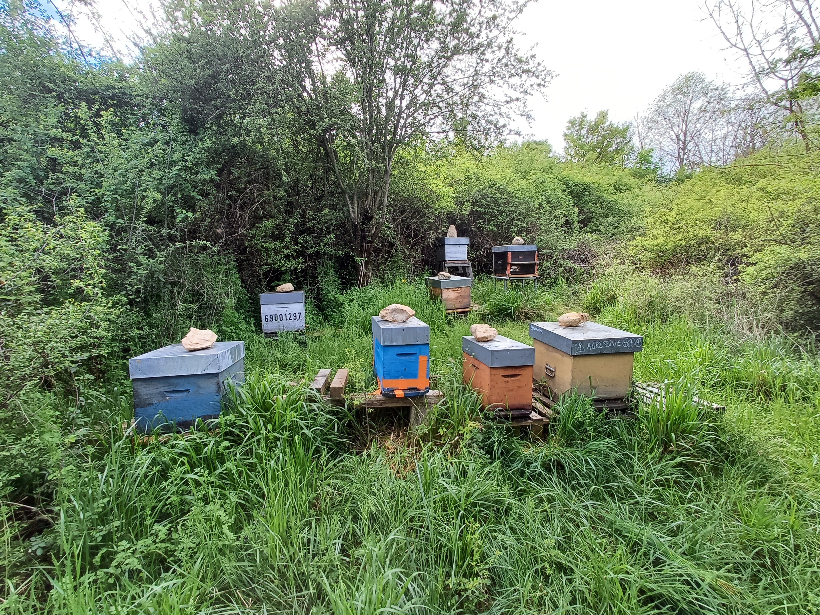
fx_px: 379
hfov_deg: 94.5
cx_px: 410
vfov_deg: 78.1
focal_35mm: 16
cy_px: 308
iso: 40
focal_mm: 1.64
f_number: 2.2
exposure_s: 1/220
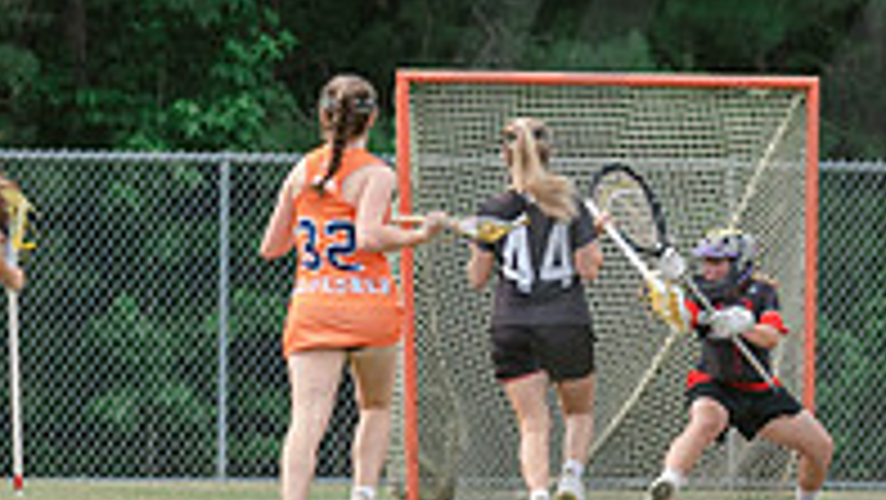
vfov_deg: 1.4
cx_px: 1751
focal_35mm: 868
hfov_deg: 2.5
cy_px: 328
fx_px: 20400
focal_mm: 200
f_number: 3.2
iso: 250
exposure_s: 1/640
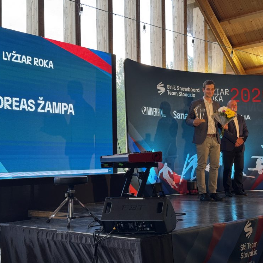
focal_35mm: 57
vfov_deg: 30.0
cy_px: 132
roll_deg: +1.0
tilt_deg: +3.8
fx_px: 490
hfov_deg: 29.9
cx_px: 166
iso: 100
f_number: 1.78
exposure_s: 1/60
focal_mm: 6.76
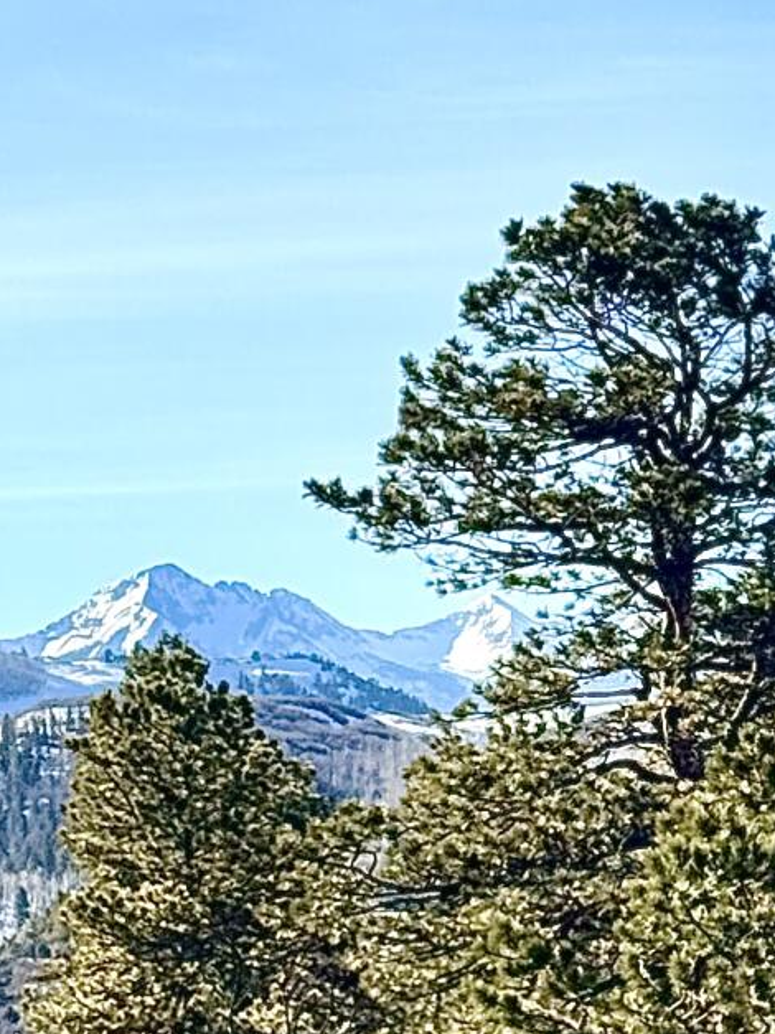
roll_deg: +1.0
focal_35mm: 153
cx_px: 850
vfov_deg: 12.9
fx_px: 4569
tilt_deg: +2.8
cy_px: 394
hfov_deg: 9.6
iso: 80
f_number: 1.78
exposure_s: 1/5208
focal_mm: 6.76
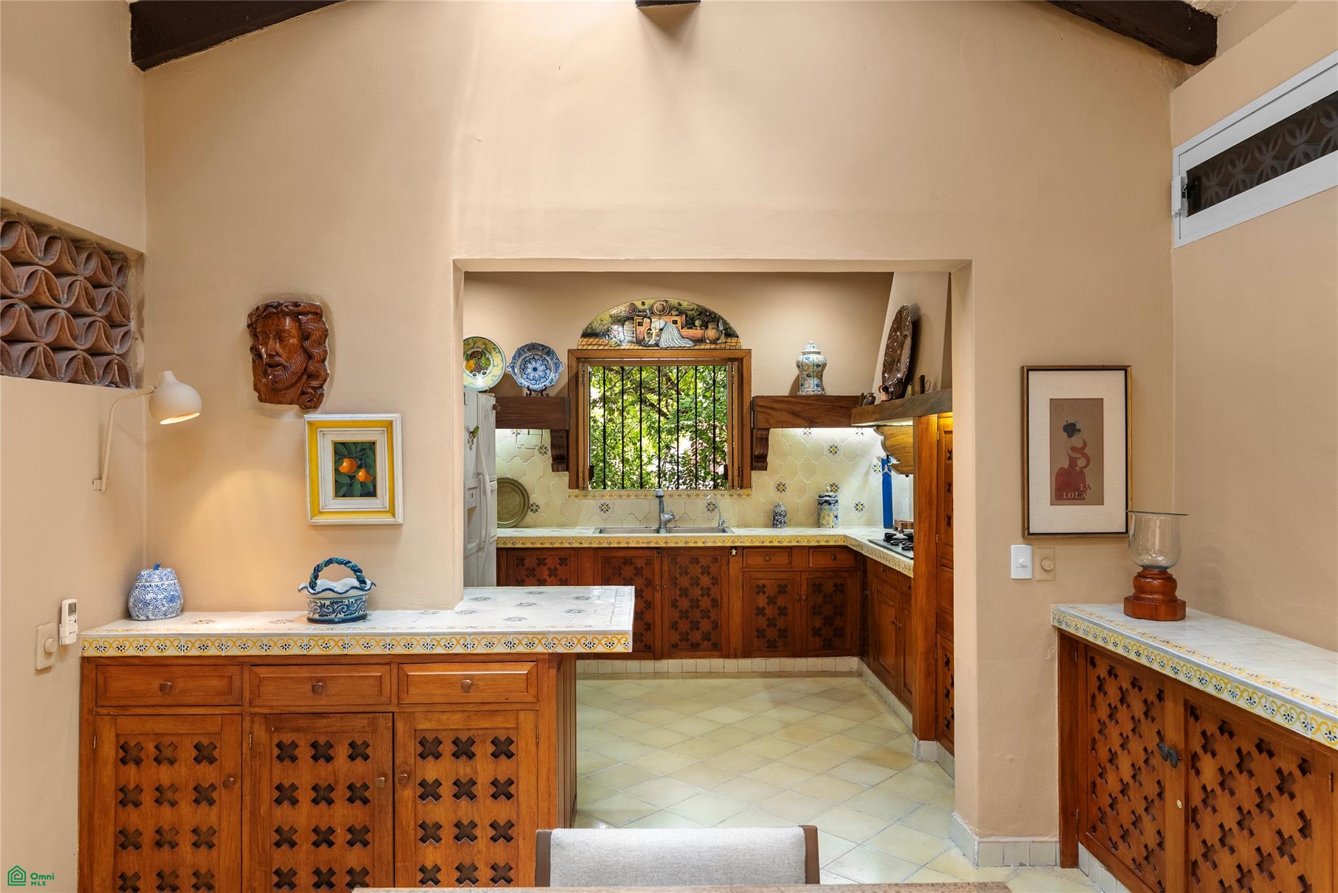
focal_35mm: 24
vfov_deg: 53.2
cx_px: 669
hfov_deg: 73.7
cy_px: 446
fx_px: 892
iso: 250
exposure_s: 1/8
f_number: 8
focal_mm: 24
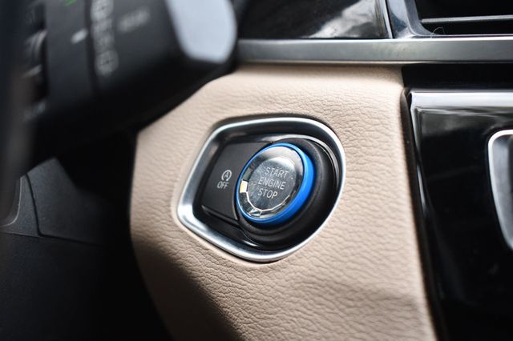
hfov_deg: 33.4
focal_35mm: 60
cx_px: 256
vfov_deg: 22.6
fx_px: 855
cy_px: 170
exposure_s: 1/125
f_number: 5
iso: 1100
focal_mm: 40
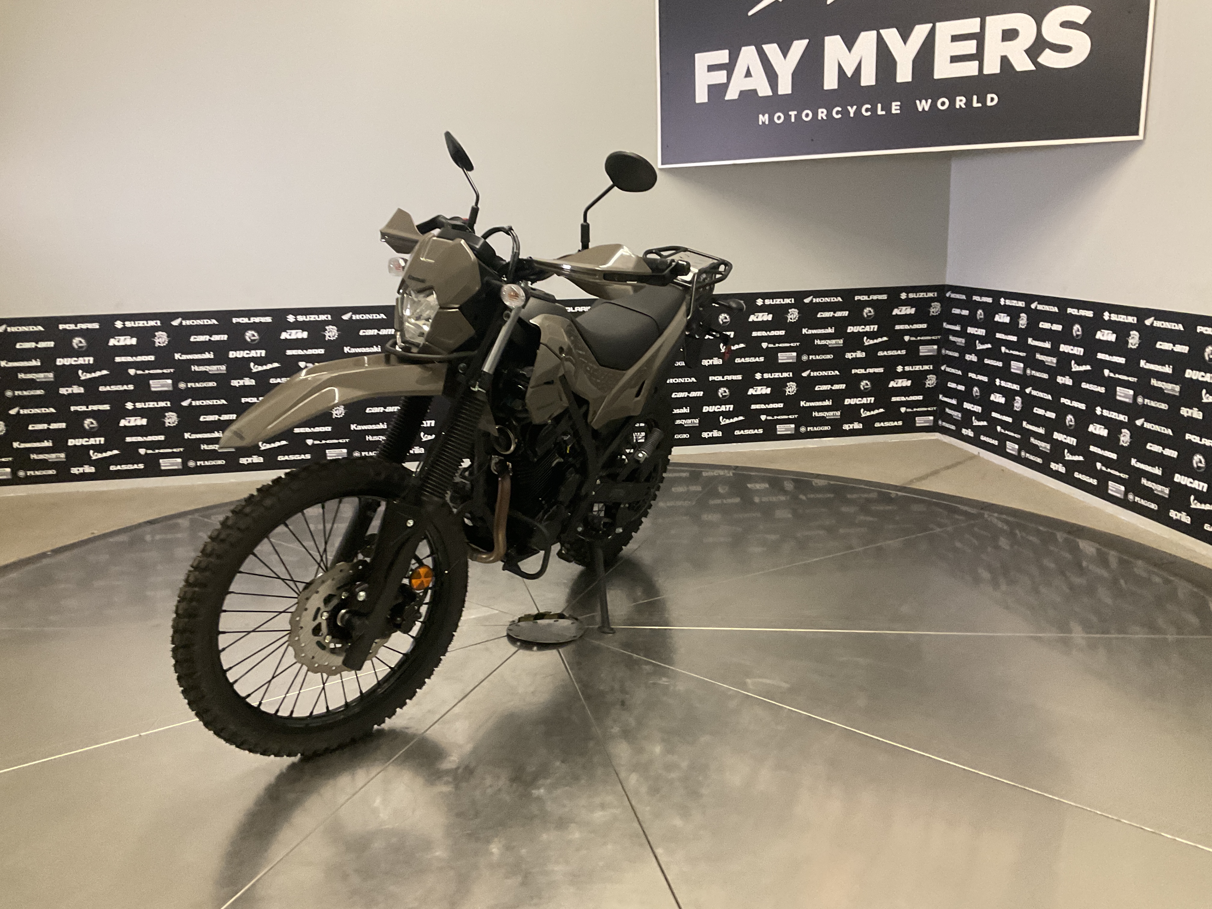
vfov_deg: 48.2
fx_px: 1015
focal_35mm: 29
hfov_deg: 61.7
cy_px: 454
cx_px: 606
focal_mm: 3
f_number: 1.8
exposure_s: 1/60
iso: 250
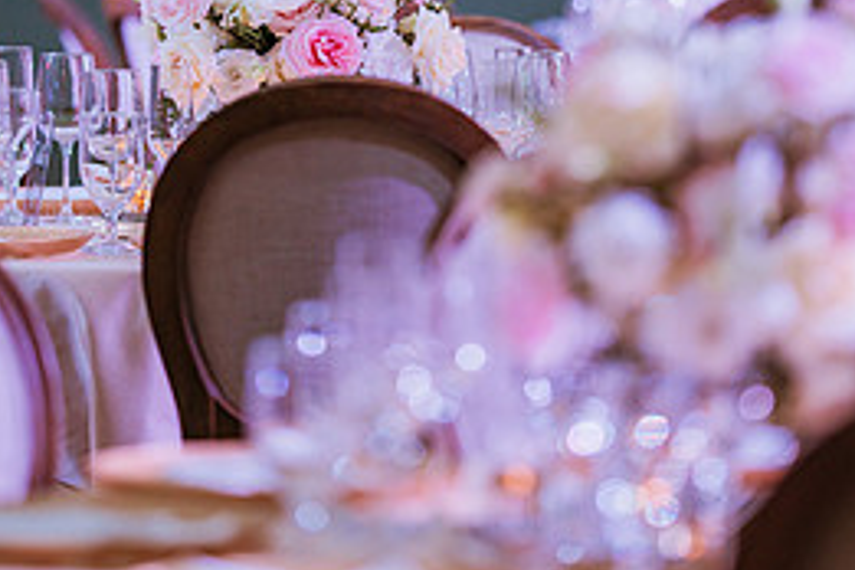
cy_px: 59
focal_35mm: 300
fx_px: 7124
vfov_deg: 4.6
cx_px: 370
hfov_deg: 6.9
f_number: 1.8
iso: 500
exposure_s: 1/160
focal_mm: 135
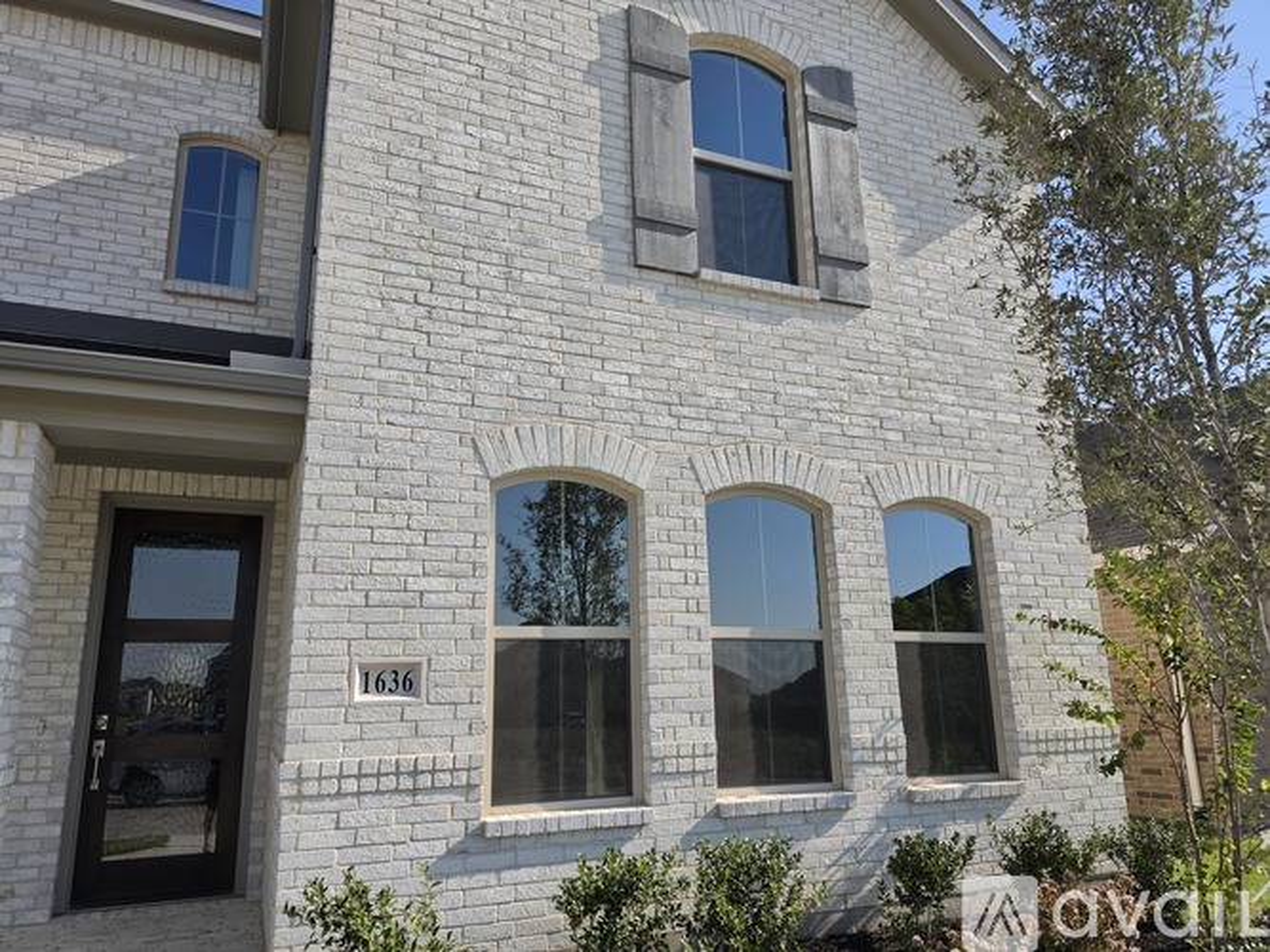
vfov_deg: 58.9
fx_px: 844
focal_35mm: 23
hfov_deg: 73.9
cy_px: 476
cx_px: 635
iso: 64
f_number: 1.4
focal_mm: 6.5
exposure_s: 1/6571
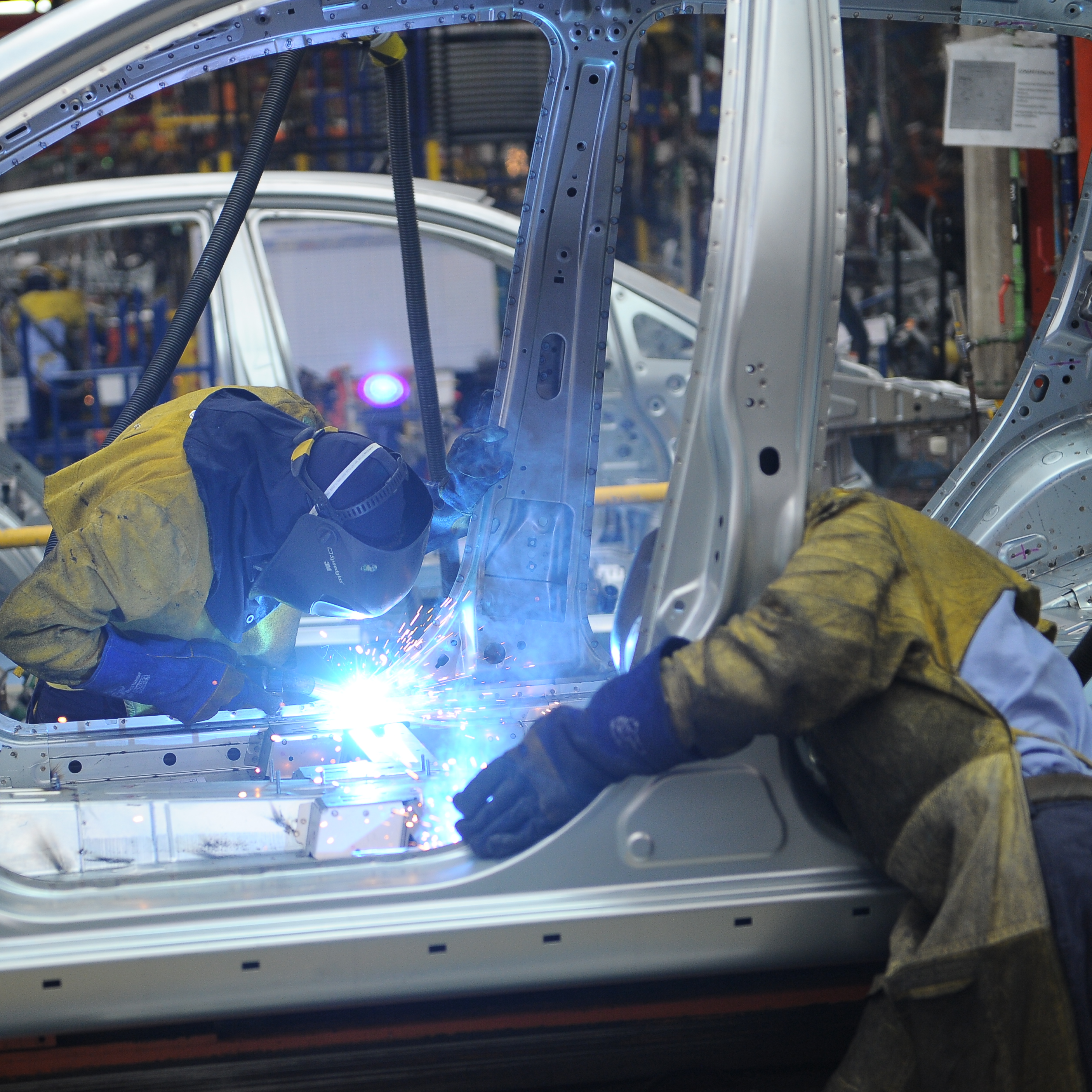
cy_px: 543
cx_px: 369
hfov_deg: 19.2
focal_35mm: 90
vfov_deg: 19.3
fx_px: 3212
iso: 1000
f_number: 2.8
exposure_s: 1/250
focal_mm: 70
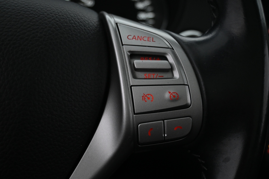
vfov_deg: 32.4
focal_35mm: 41
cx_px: 134
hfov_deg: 47.2
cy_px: 90
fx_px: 308
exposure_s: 1/40
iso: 2000
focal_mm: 27.5
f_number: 4.5
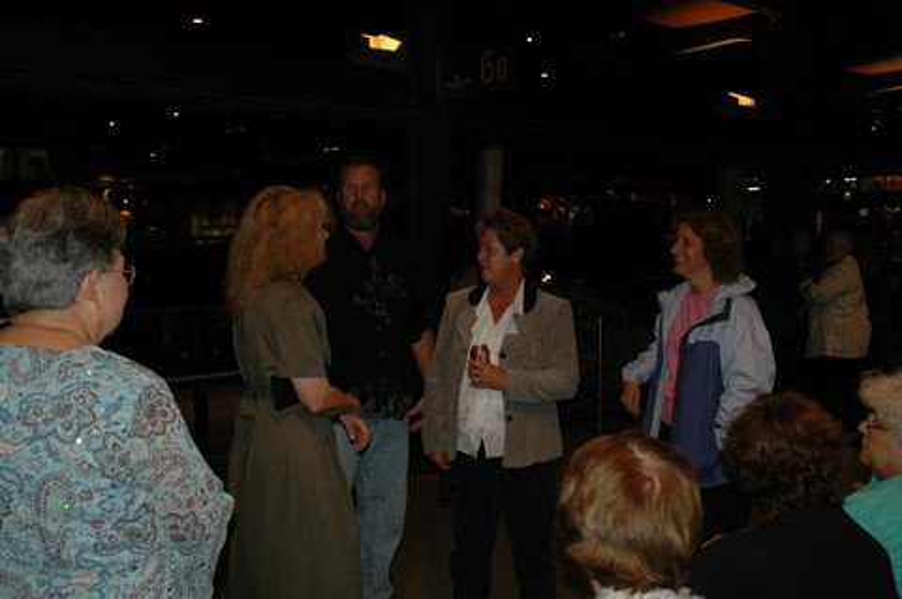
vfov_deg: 35.4
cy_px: 300
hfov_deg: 51.3
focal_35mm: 38
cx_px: 451
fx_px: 939
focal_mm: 25
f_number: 3.8
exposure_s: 1/60
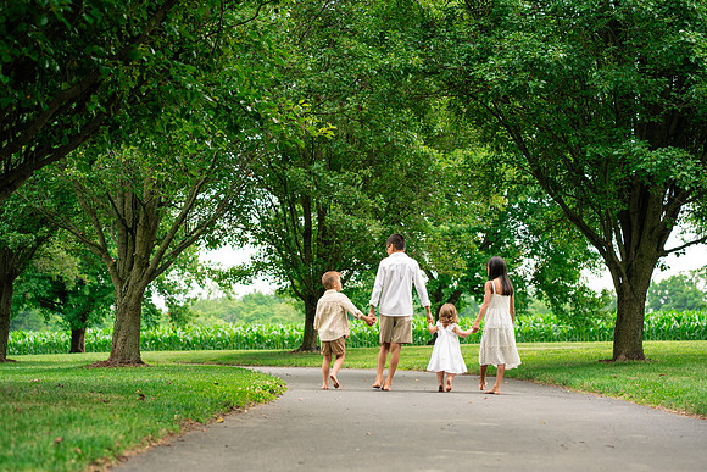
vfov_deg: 15.3
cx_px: 354
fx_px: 1758
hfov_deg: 22.7
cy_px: 236
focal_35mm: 90
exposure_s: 1/500
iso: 500
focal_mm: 85
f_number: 3.5
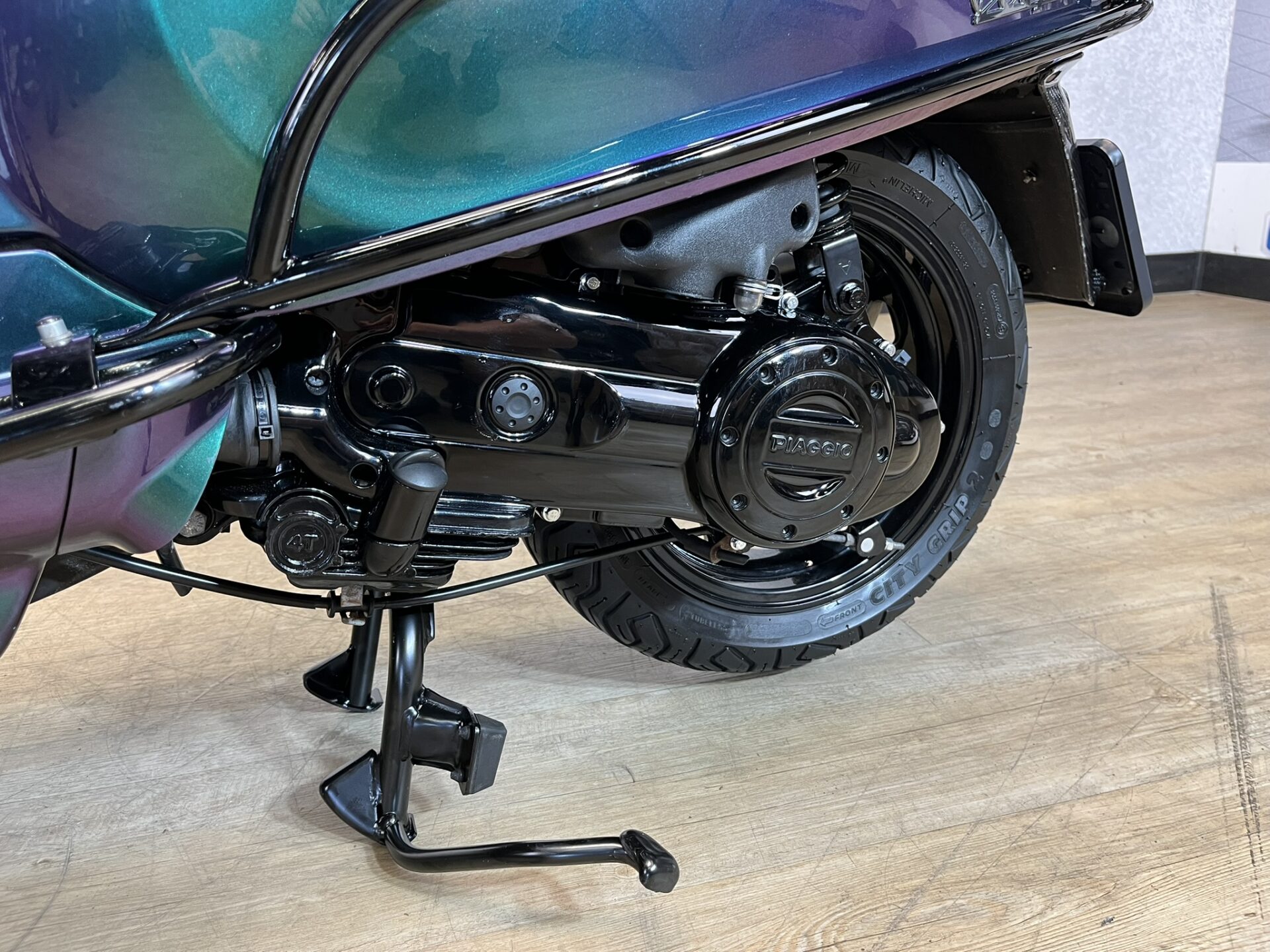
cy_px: 476
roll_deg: +1.3
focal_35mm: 26
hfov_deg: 67.3
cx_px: 635
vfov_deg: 53.1
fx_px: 954
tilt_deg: -18.7
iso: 64
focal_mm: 5.1
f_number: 1.6
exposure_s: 1/50
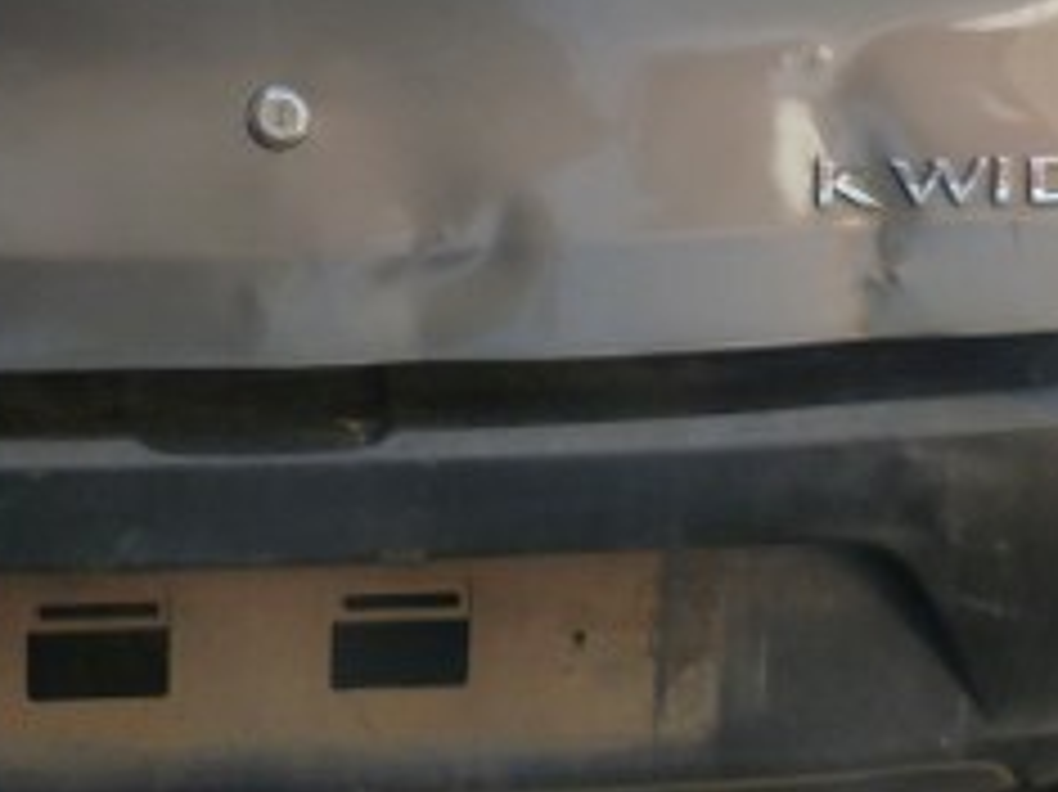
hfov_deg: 22.9
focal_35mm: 85
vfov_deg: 17.0
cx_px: 365
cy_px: 27
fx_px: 2597
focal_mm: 4.5
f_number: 2.8
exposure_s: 1/100
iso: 125
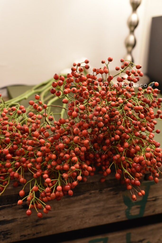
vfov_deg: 39.6
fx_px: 337
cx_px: 81
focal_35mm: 50
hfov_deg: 27.0
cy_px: 122
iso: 1800
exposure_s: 1/50
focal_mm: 50
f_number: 5
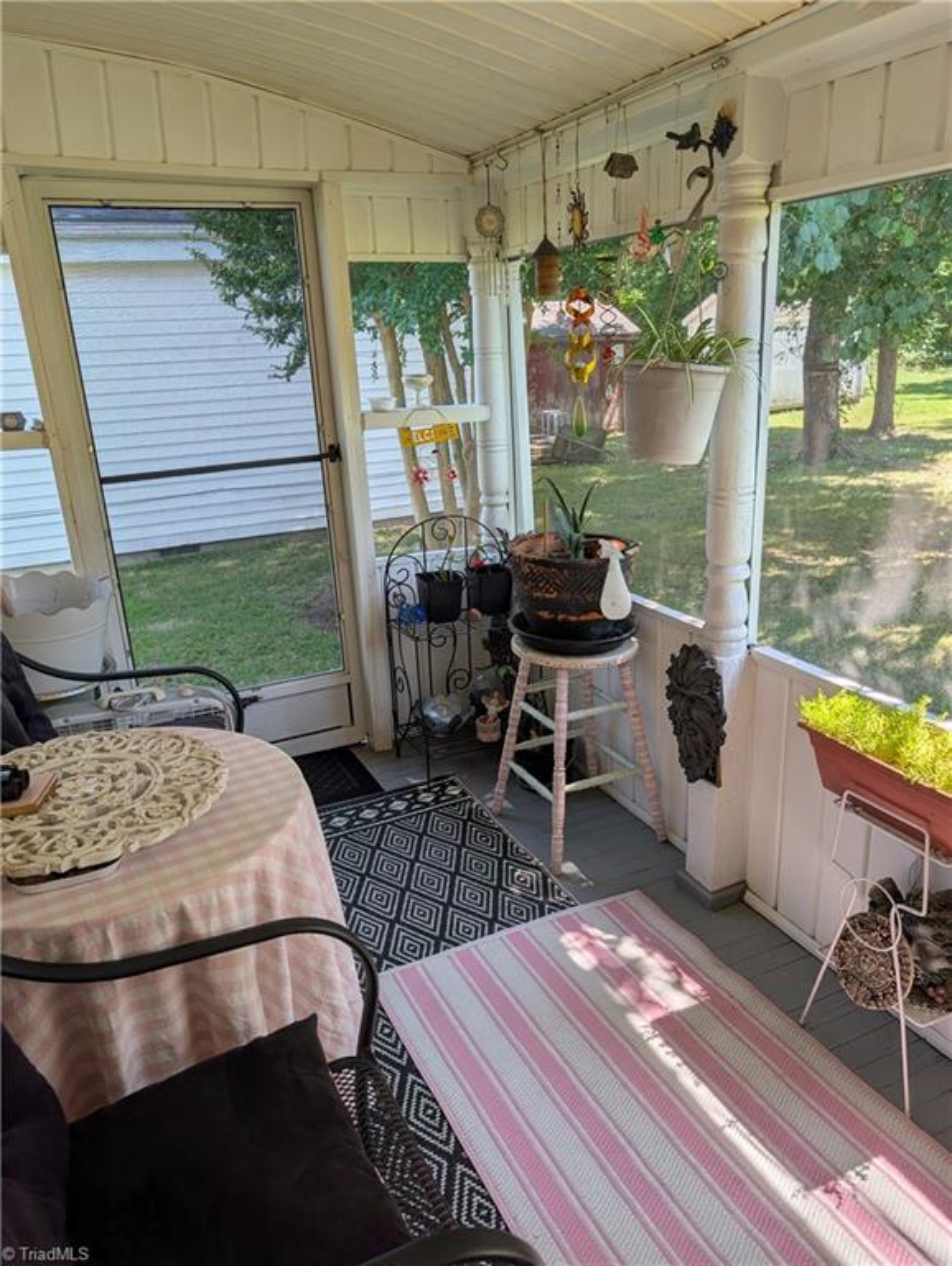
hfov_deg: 56.9
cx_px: 476
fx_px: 878
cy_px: 633
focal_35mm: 24
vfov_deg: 71.5
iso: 18
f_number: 1.68
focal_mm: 6.9
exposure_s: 1/1143
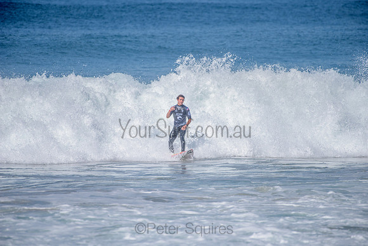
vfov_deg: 2.8
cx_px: 184
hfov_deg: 4.1
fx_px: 5112
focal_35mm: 500
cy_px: 123
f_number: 5.6
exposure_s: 1/2000
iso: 160
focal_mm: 500
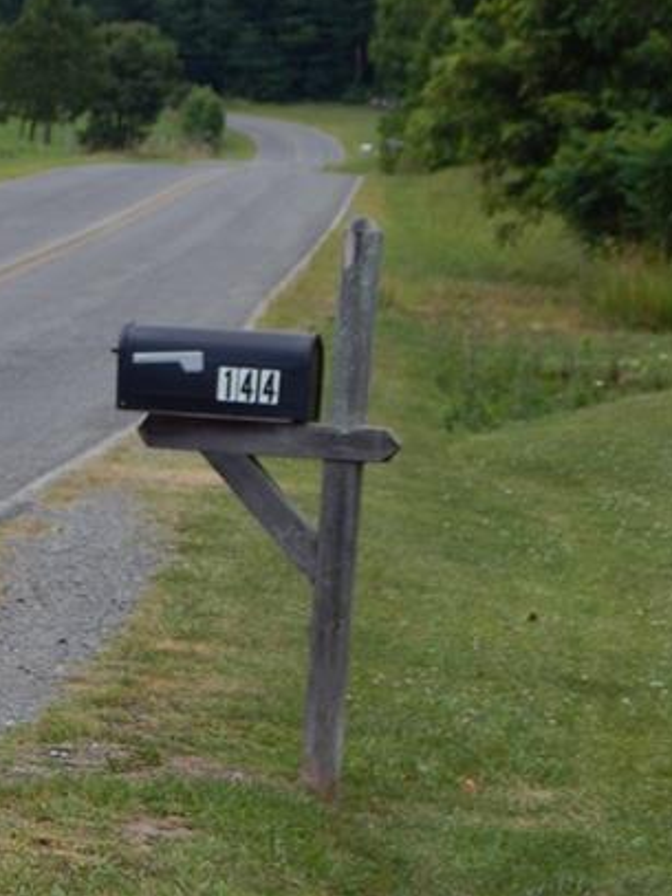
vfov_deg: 9.9
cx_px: 156
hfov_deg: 7.5
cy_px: 53
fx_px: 5128
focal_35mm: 198
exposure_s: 1/500
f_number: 4.5
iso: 125
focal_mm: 18.7
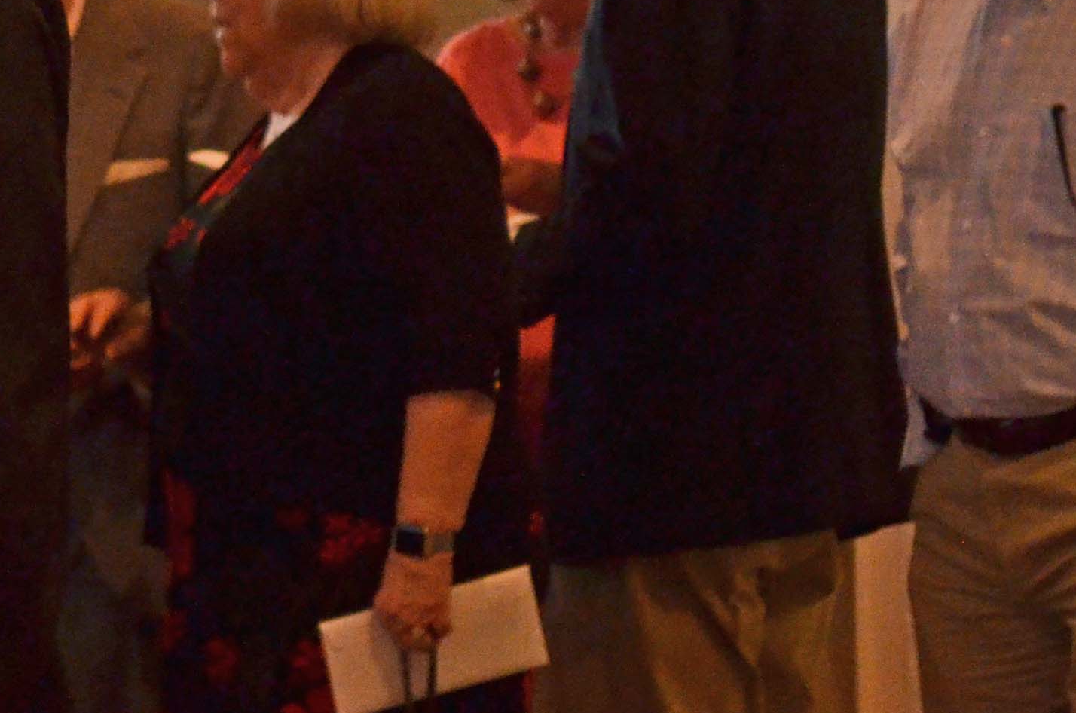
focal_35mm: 285
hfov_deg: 7.2
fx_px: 8493
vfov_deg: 4.8
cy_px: -108
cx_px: -157
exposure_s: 1/30
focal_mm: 55
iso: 1600
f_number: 5.6
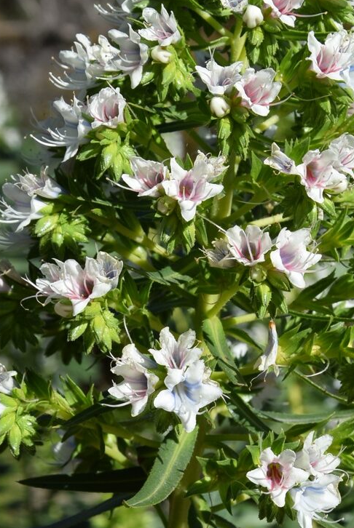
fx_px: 2045
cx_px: 202
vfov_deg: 14.7
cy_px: 256
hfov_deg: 9.9
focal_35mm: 139
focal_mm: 45
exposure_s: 1/400
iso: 200
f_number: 10
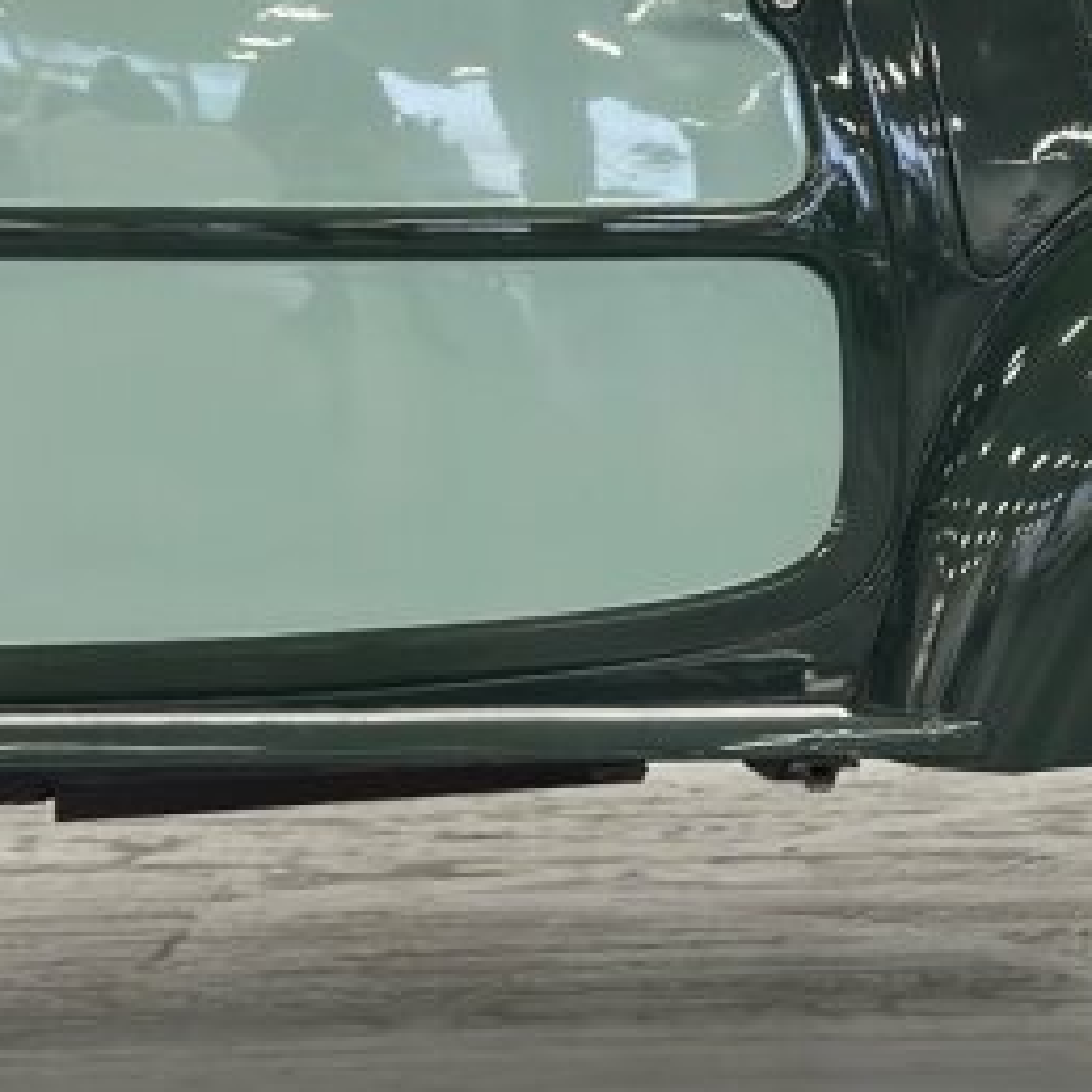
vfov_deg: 16.5
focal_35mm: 105
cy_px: 367
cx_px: 1008
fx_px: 3747
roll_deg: -0.4
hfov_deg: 16.3
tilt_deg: -7.6
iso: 200
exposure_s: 1/60
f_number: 1.78
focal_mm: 6.86
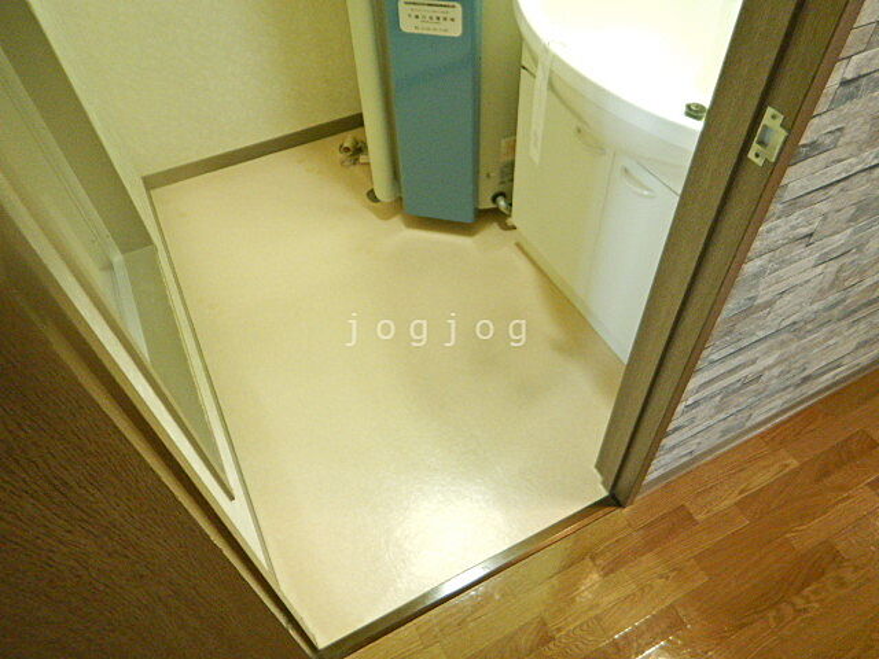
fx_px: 609
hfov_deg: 71.6
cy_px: 330
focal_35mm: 24
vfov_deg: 56.8
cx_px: 440
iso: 200
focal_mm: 4.3
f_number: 2.8
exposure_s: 1/8
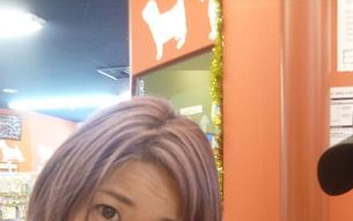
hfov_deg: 38.5
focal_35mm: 50
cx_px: 292
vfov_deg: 23.9
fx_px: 481
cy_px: 255
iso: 400
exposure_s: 1/40
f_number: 2.5
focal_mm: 4.3
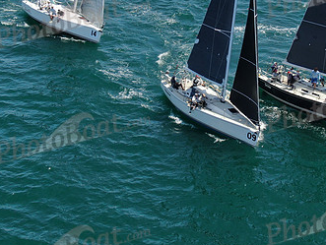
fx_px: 792
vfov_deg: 17.5
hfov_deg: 23.2
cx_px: 209
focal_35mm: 84
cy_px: 62
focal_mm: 8.6
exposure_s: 1/500
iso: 100
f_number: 3.8
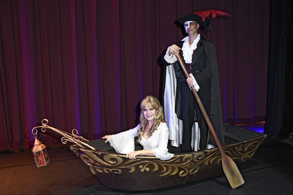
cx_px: 146
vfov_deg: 41.1
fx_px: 260
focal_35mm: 32
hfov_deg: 58.8
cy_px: 98
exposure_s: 1/125
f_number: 6.3
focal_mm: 32
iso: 2000
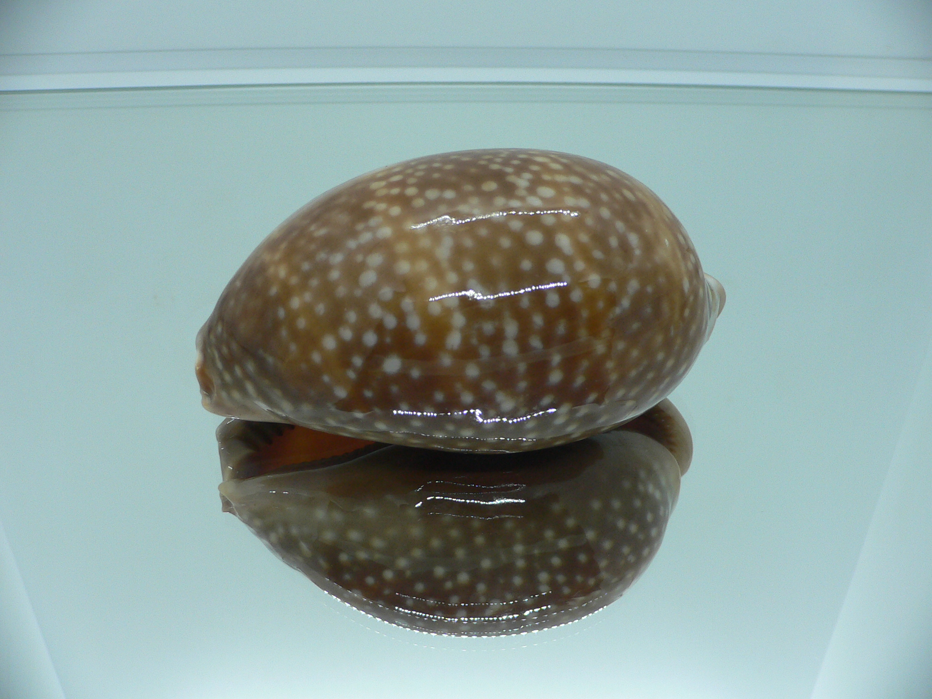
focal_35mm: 35
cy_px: 350
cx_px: 466
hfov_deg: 52.6
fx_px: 942
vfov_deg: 40.7
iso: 100
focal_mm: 4.6
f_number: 2.8
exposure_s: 1/60
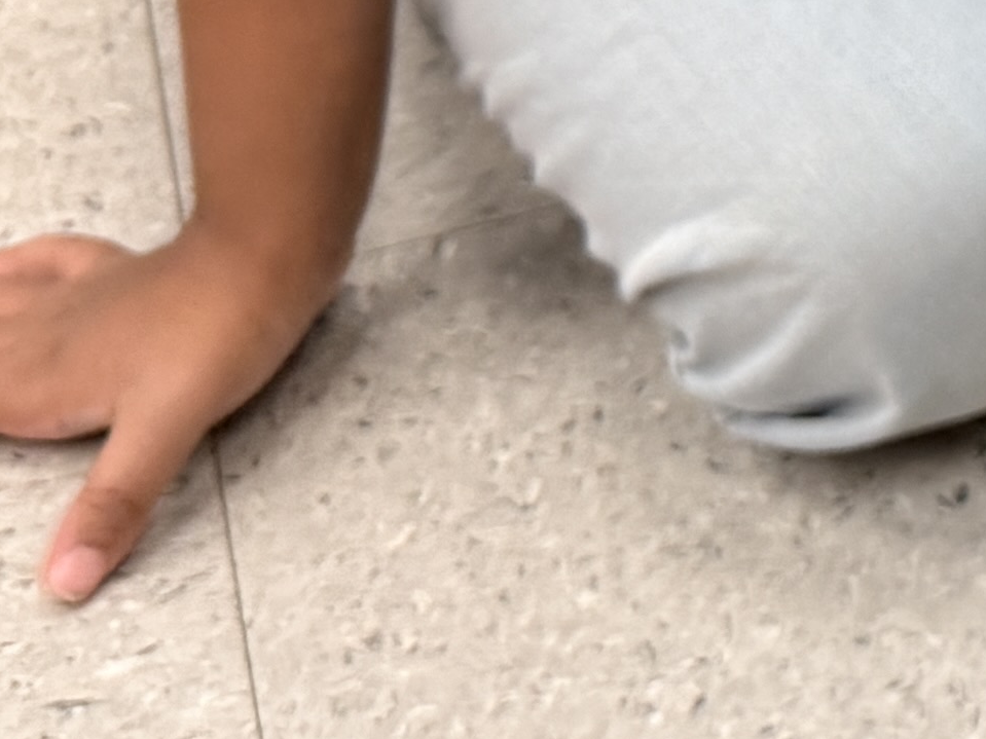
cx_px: 2308
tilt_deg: -22.1
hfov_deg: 11.6
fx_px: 4073
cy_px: -746
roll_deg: -2.3
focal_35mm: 143
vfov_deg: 9.7
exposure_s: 1/60
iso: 200
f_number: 1.78
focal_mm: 6.76
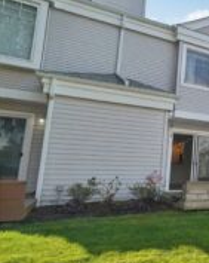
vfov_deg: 52.9
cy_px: 139
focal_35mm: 34
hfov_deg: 30.3
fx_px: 264
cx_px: 293
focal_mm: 16
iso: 1600
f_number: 8
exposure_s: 1/1000
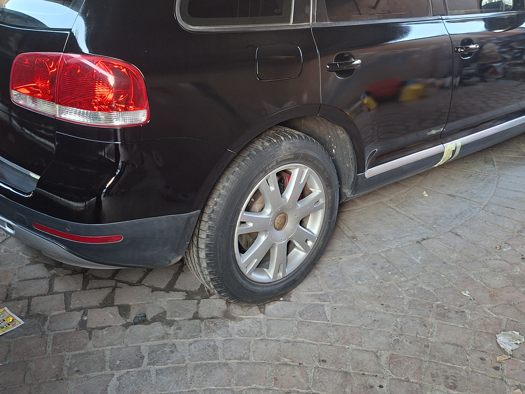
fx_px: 546
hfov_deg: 51.3
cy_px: 92
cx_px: 276
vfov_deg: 38.5
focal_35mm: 36
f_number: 1.8
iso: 200
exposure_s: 1/50
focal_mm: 5.54
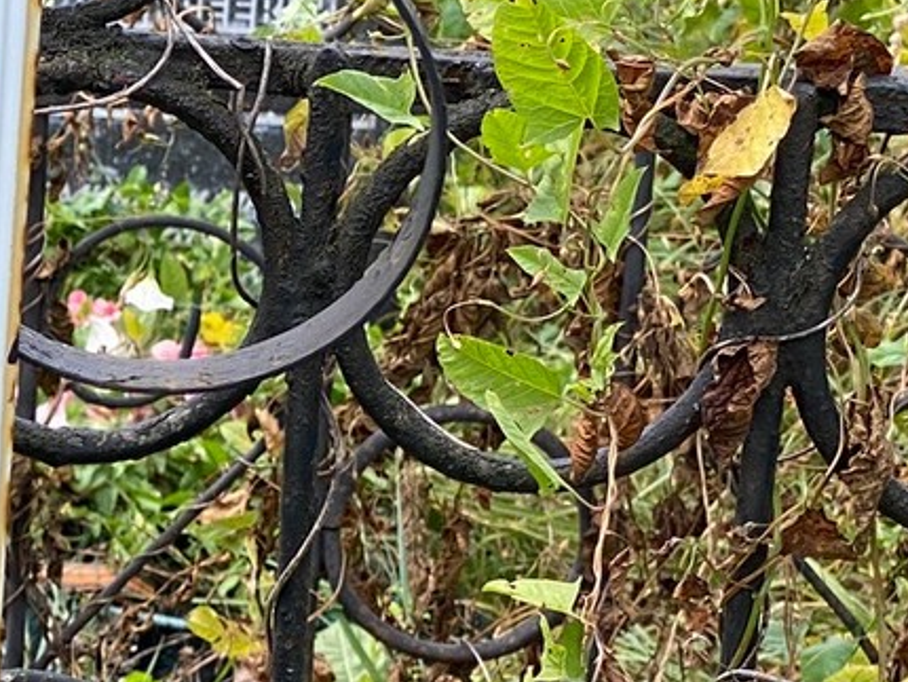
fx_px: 4567
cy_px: 541
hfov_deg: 10.9
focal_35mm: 174
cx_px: -496
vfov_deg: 8.5
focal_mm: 6
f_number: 2
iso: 20
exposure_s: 1/180
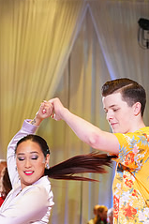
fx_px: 1057
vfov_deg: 11.9
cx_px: 63
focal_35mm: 170
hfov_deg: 8.1
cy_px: 265
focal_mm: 70
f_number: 4
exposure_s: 1/400
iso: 4000
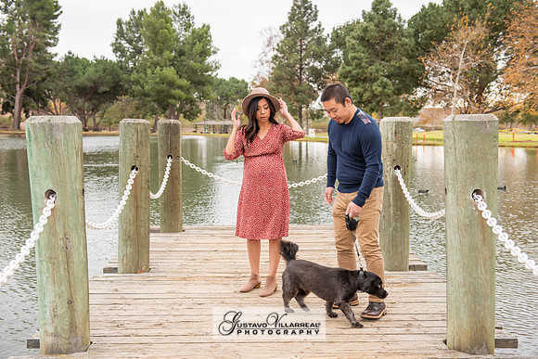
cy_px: 180
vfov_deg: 29.9
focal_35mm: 45
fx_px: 673
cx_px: 269
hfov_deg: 43.6
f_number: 5
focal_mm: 45
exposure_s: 1/125
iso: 400
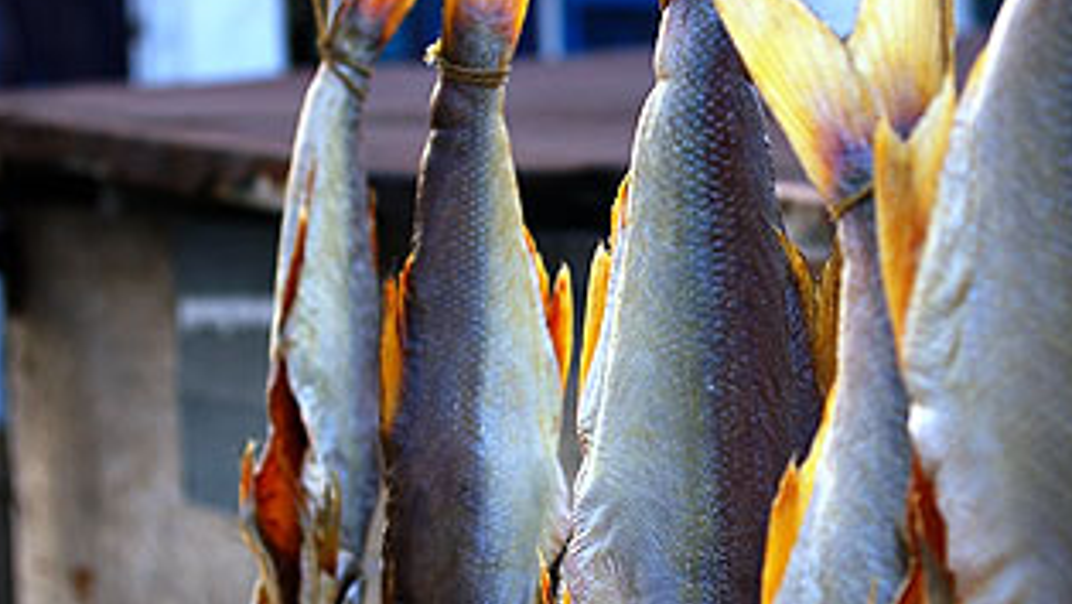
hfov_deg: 22.0
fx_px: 2752
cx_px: 679
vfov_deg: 12.5
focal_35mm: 97
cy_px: 408
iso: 200
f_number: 5.6
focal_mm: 43
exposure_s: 1/60
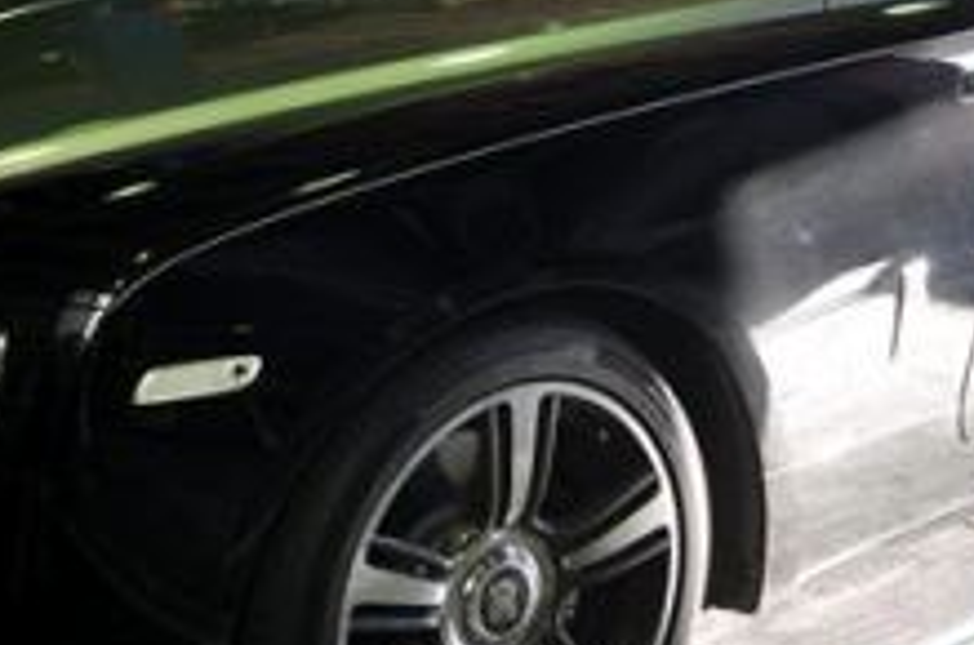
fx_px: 2277
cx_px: 489
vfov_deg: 16.1
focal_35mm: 84
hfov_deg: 24.1
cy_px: 403
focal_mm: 21
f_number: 6.3
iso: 200
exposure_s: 1/40
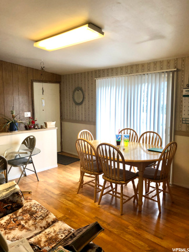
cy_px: 126
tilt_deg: -7.0
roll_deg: -0.5
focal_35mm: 28
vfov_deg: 63.4
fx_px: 204
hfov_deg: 49.7
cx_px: 94
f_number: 1.8
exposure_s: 1/40
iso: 25
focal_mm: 4
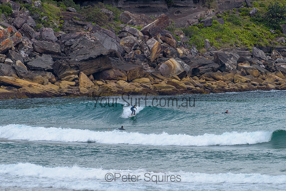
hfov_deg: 3.4
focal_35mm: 613
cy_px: 93
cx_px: 139
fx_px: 4872
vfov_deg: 2.2
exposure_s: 1/2000
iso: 360
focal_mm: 500
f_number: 5.6
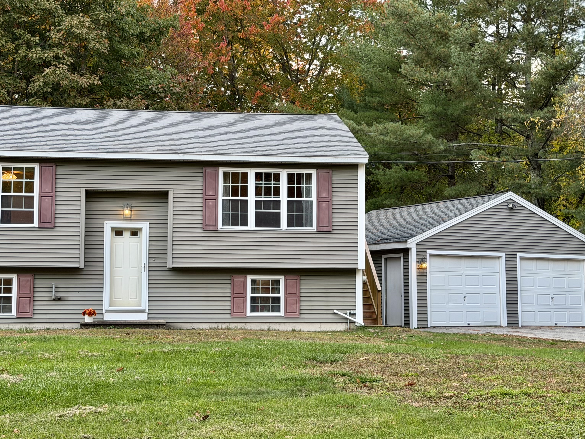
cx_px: 269
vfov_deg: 23.3
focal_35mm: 63
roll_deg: -0.4
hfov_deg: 30.7
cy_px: 207
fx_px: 1065
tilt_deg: +5.2
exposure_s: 1/121
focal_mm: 6.76
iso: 80
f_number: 1.78
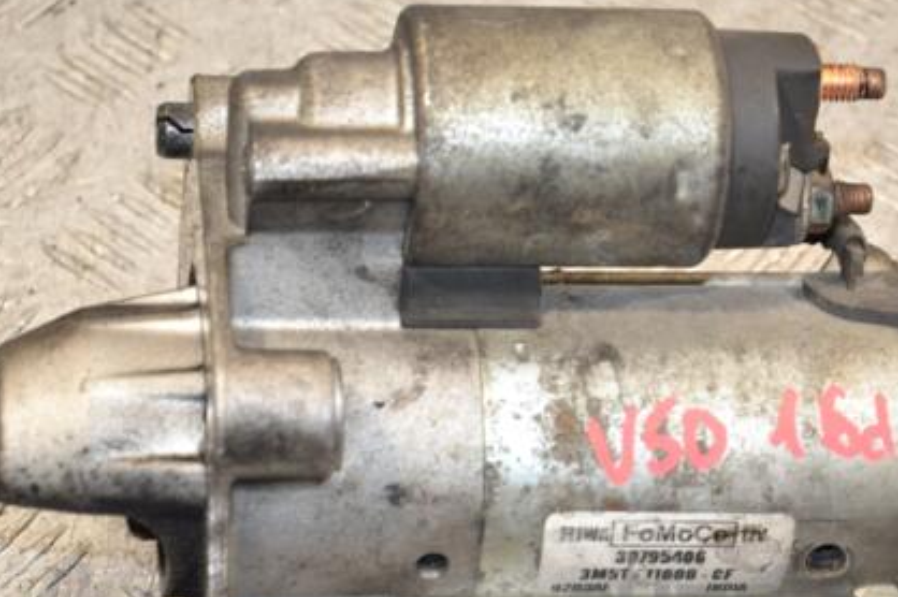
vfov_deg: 10.9
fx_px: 3116
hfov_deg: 16.4
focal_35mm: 125
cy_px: 331
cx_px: 528
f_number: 5
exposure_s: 1/100
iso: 800
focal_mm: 58
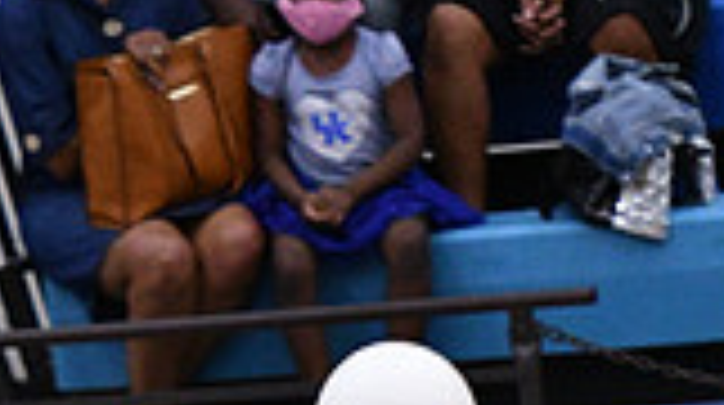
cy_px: 1282
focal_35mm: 794
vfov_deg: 1.5
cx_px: 366
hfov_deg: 2.7
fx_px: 15220
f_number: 3.2
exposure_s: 1/1250
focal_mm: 140
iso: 6400
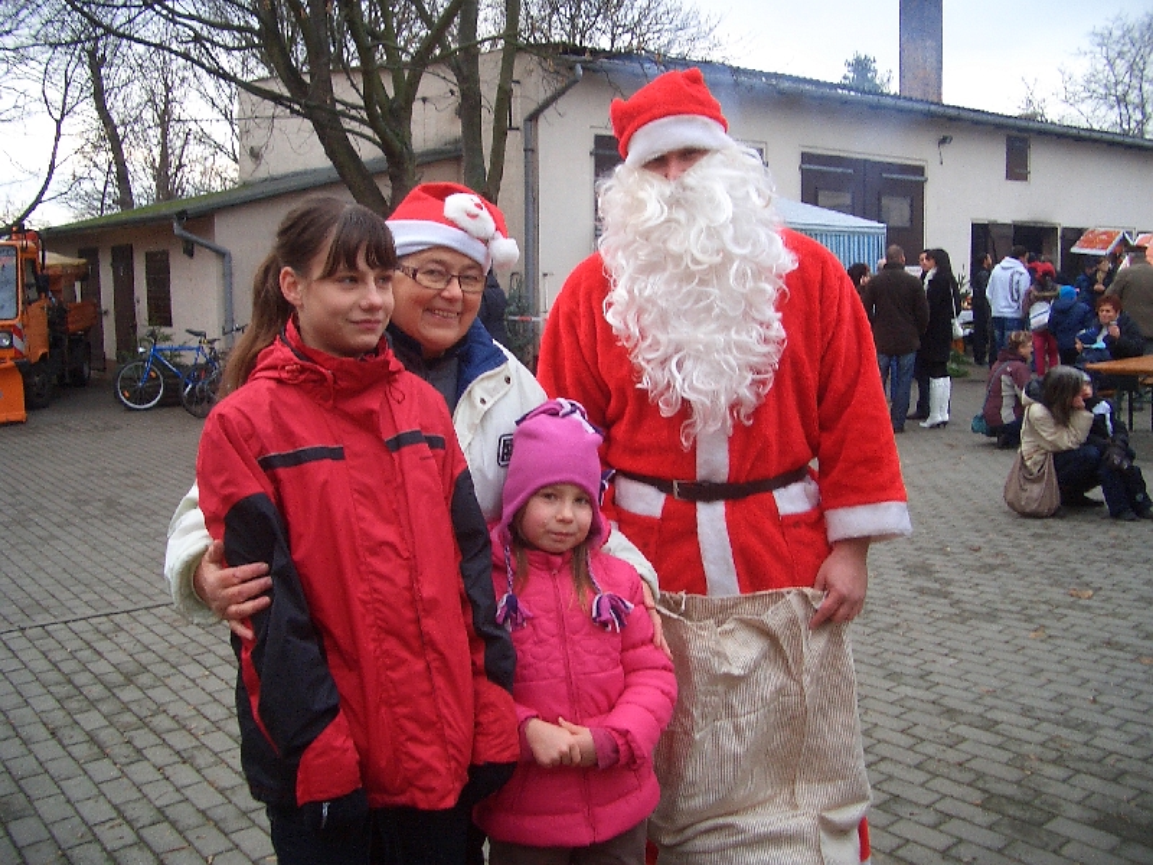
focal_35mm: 35
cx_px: 576
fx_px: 1166
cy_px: 432
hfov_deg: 52.6
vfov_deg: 40.7
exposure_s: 1/80
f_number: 2.6
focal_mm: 5.8
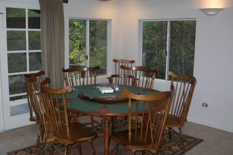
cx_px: 115
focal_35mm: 39
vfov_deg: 34.2
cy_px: 81
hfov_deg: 49.5
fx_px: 252
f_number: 2.7
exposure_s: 1/60.1
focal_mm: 6.2
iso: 108
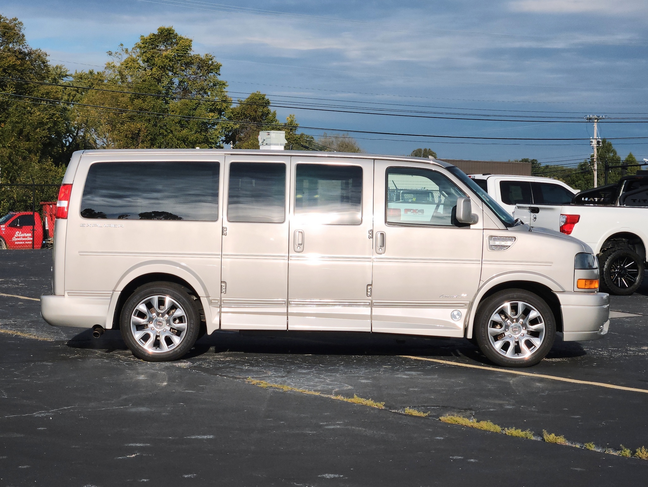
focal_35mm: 74
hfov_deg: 26.3
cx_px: 324
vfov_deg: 19.9
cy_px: 244
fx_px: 1386
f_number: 2.4
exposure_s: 1/1307
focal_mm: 17.4
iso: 50
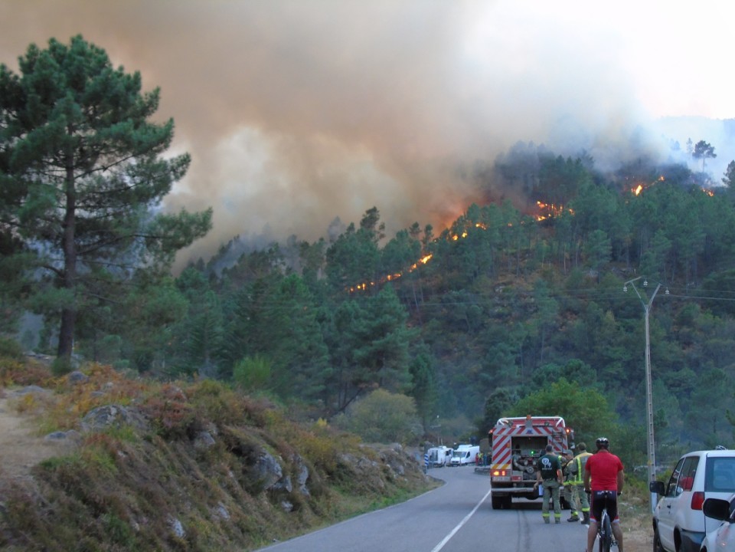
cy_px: 276
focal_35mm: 46
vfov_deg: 31.5
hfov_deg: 41.2
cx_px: 368
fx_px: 977
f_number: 4.1
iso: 200
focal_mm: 8.2
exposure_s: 1/30
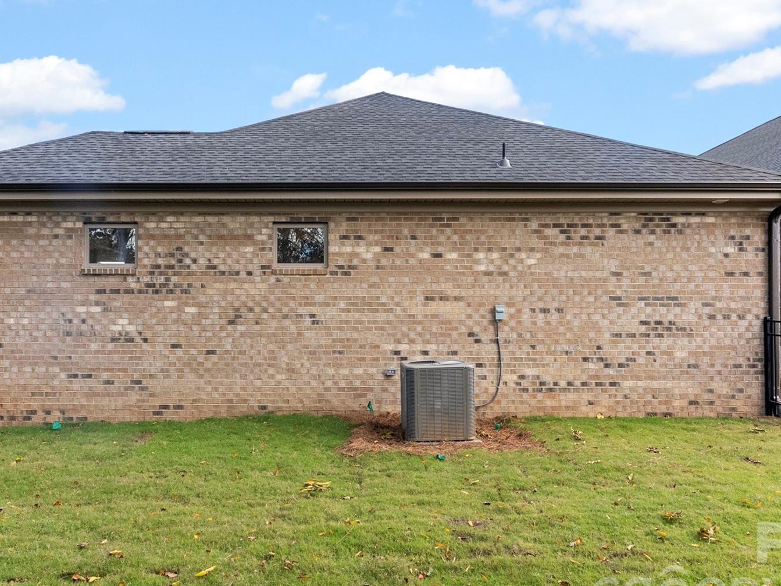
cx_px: 347
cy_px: 239
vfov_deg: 57.8
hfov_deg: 72.9
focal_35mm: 23
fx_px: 526
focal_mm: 15.9
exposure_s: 1/320
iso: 1600
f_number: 9
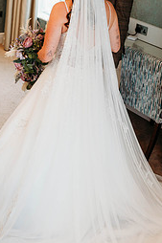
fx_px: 419
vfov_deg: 32.2
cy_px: 84
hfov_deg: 21.8
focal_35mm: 62
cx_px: 62
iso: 400
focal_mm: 35
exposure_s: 1/400
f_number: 2.8
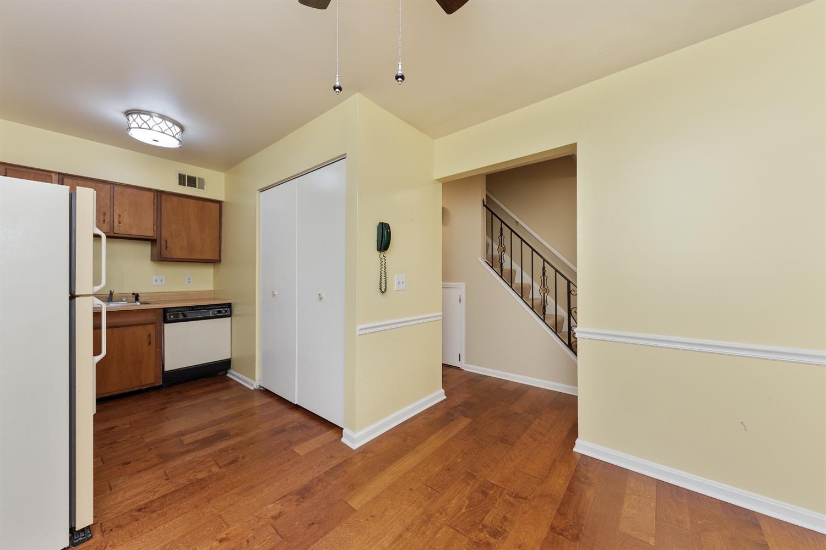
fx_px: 275
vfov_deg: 90.0
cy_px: 275
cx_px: 413
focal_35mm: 12
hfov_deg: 112.6
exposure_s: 1/25
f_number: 5.6
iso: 250
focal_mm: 12
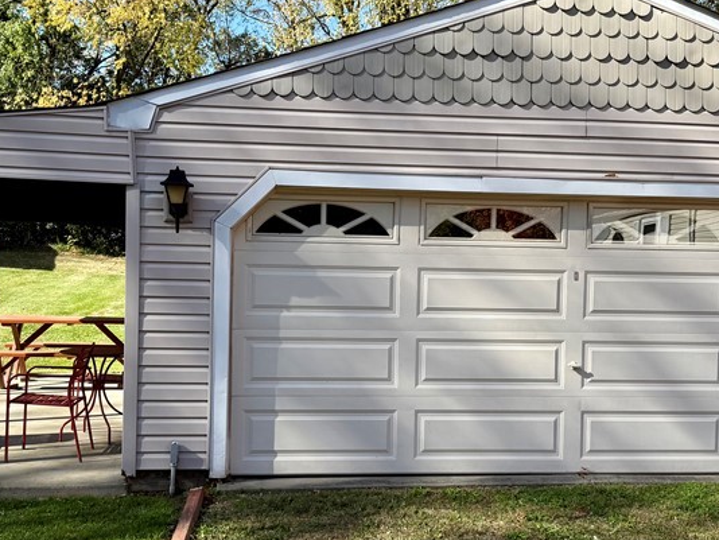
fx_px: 956
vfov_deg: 31.5
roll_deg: -1.1
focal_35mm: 46
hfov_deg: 41.2
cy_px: 307
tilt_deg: -2.7
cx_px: 354
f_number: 1.78
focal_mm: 6.76
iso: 80
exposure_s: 1/1653
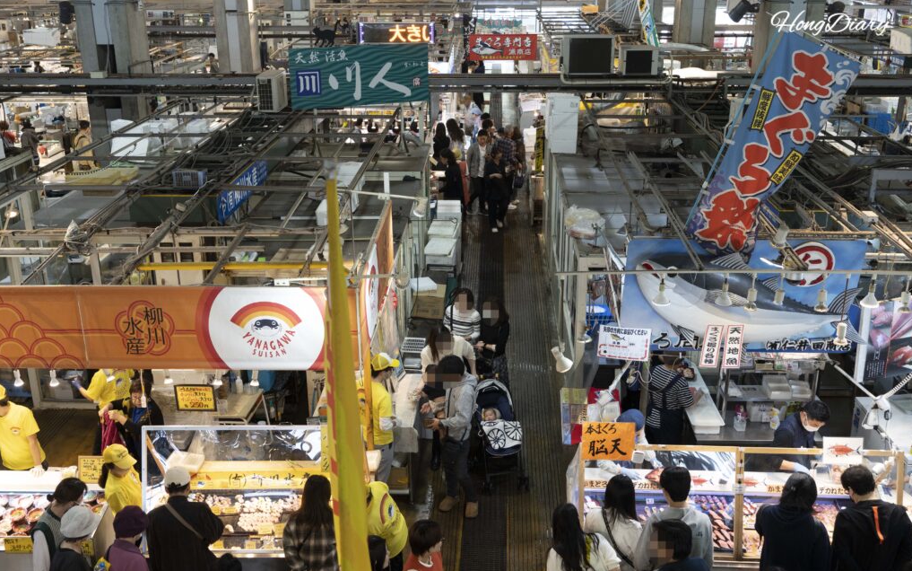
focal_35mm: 39
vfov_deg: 32.8
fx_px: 970
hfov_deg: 50.4
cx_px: 456
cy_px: 306
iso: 1250
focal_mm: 38
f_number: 5
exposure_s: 1/160
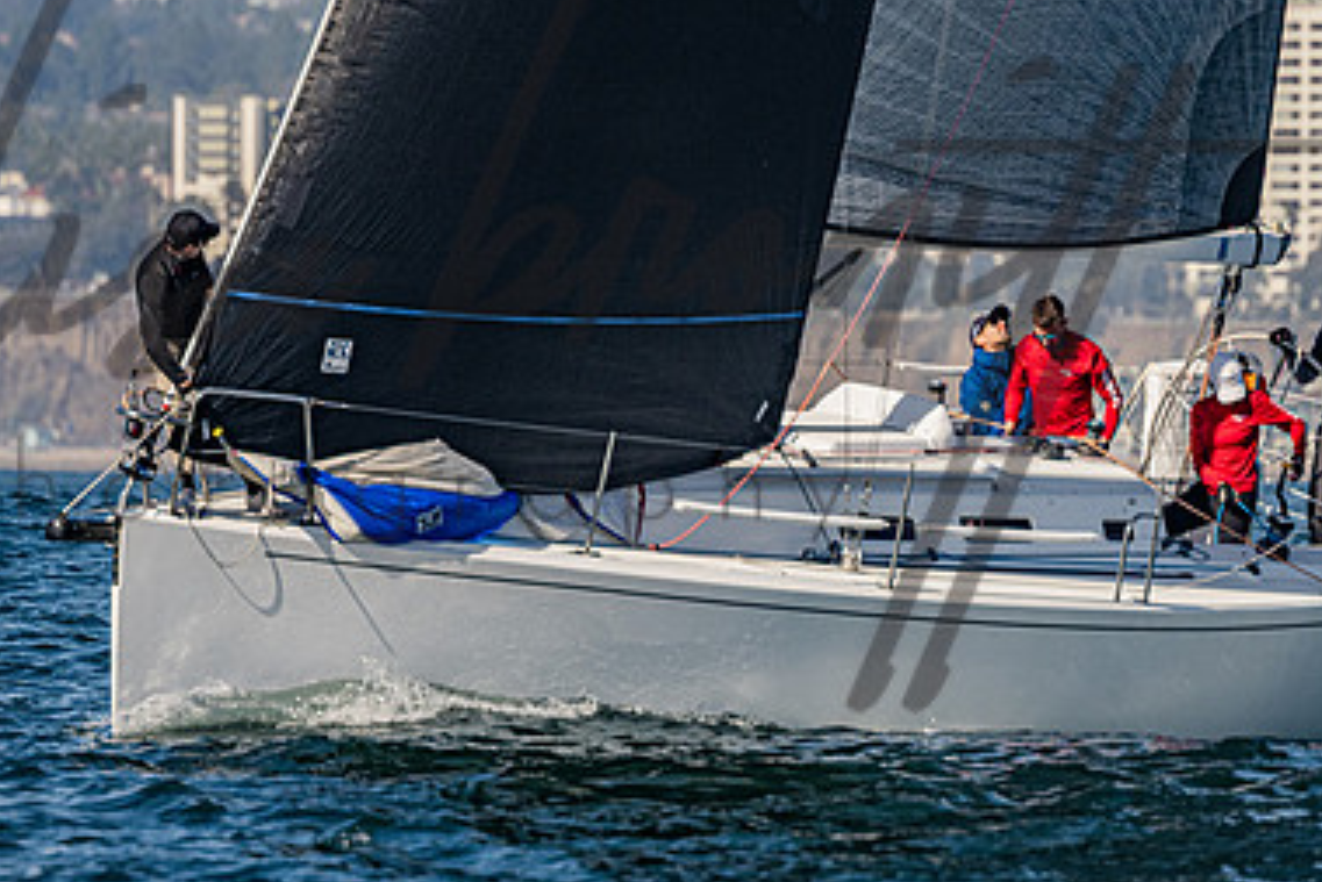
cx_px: 729
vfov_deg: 1.8
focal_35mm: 755
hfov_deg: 2.7
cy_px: 367
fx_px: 27734
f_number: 5.6
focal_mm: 400
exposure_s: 1/3200
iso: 320
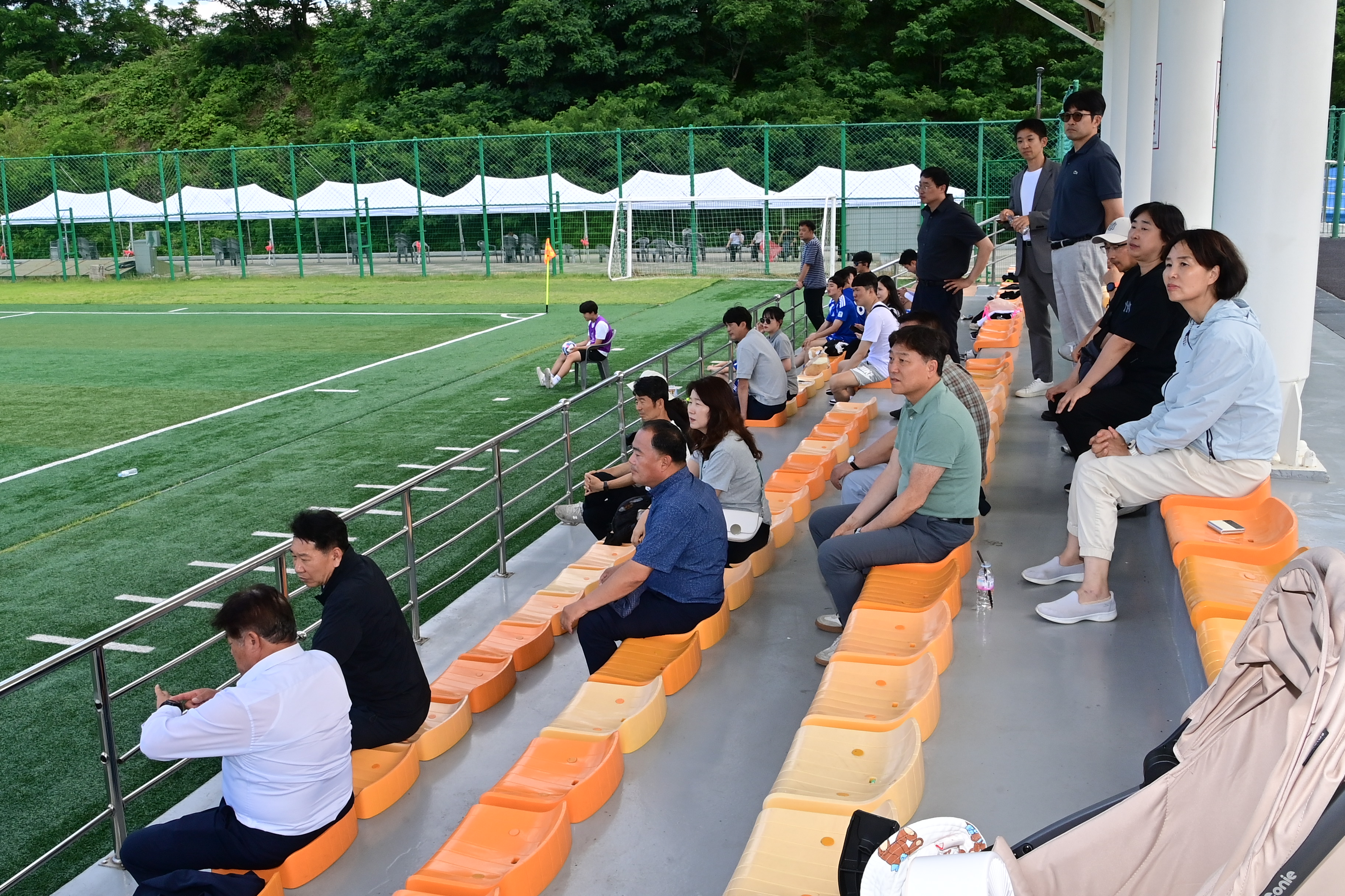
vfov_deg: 40.0
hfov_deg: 57.2
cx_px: 672
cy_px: 448
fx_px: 1233
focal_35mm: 33
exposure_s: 1/125
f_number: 16
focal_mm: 22
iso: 500
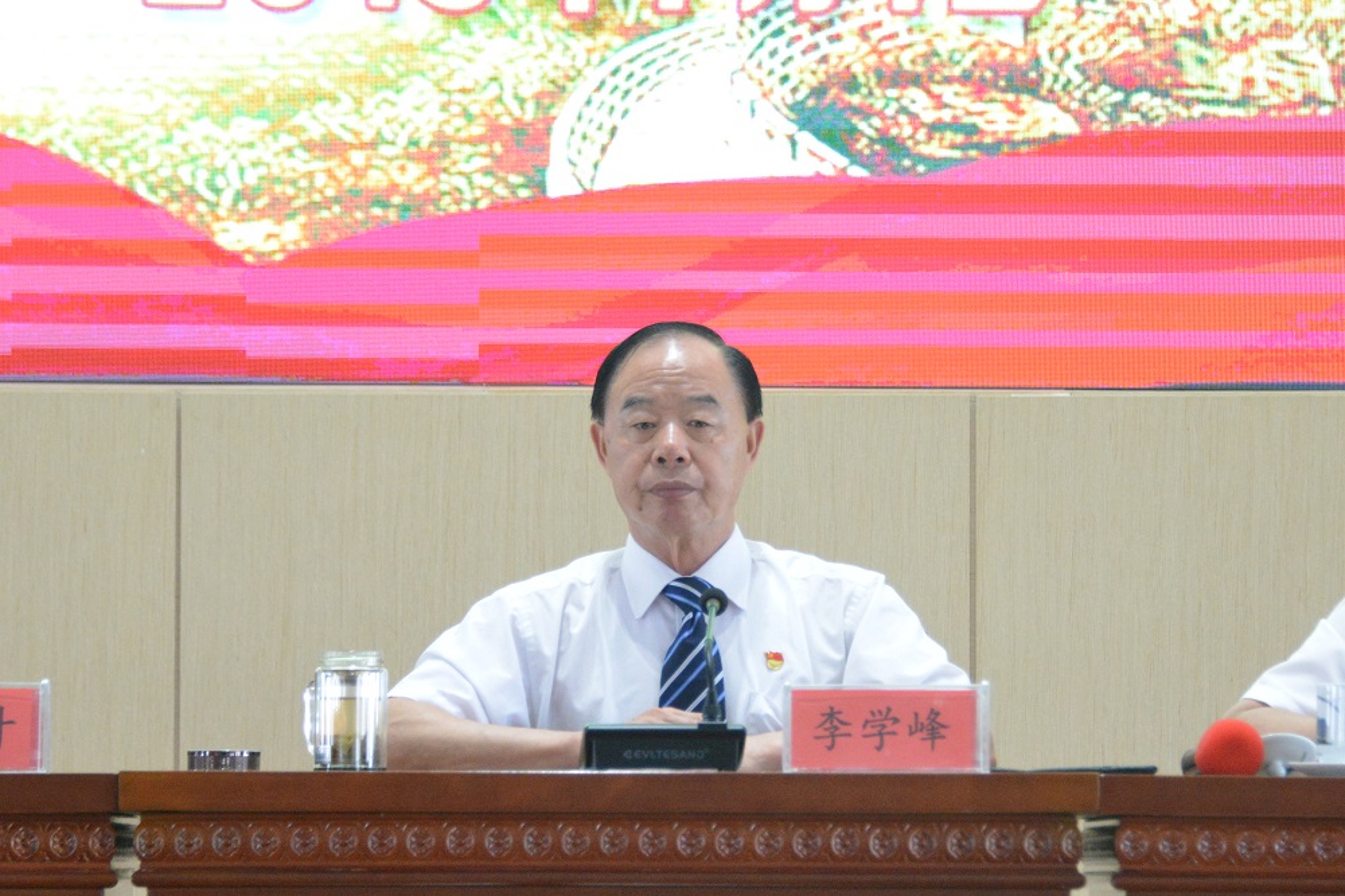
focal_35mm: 135
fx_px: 5042
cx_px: 672
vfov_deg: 10.2
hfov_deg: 15.2
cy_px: 448
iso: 4500
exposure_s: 1/160
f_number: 5.6
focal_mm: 135
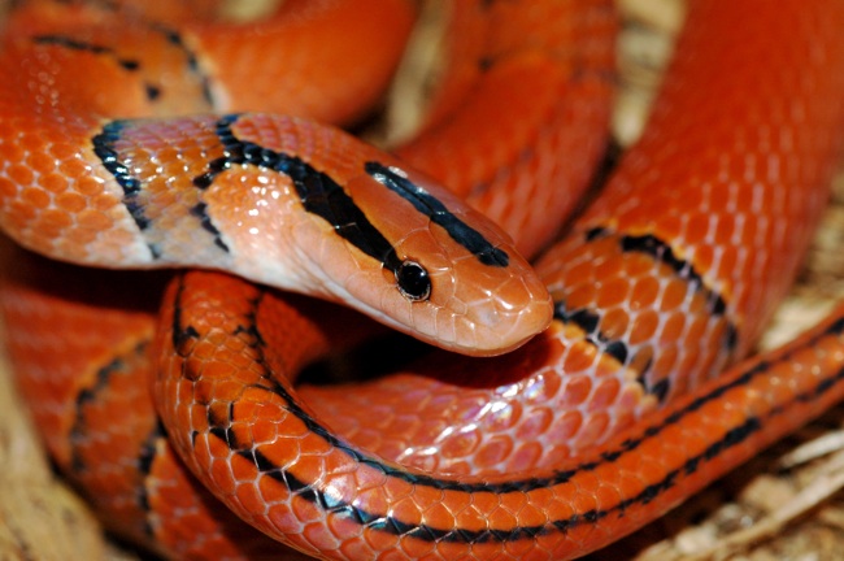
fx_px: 2108
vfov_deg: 15.2
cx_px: 422
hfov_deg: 22.6
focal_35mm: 90
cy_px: 280
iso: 800
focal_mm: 60
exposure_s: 1/125
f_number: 8
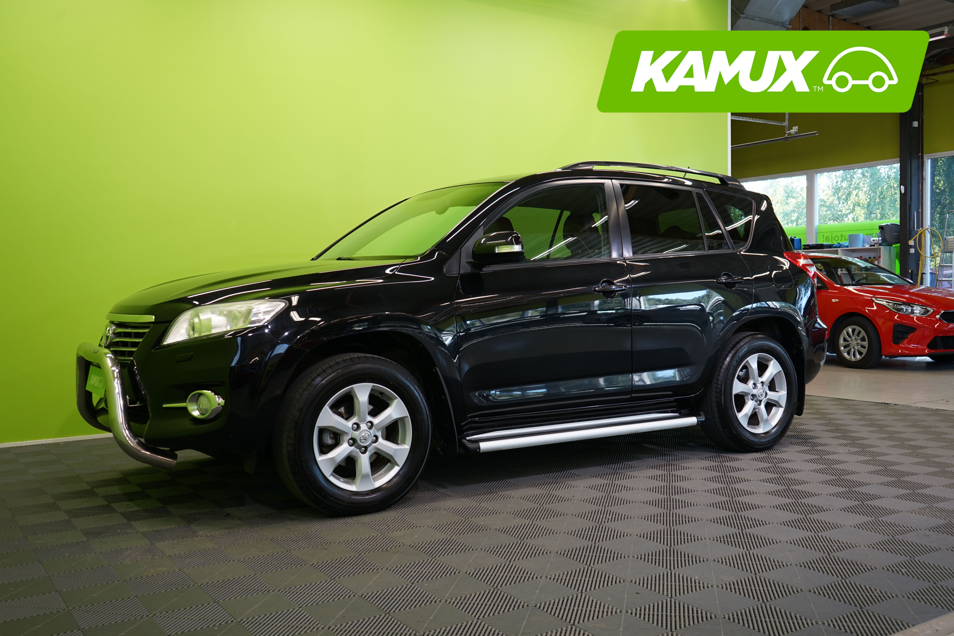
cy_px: 318
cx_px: 477
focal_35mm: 34
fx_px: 901
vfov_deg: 38.9
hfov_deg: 55.8
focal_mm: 34
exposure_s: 1/30
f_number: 5.6
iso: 400
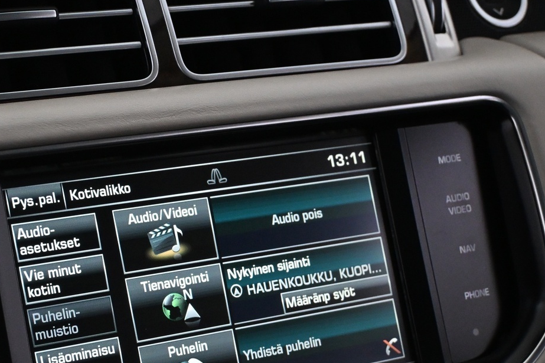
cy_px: 273
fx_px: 1315
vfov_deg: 15.6
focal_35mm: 87
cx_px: 168
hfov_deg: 23.3
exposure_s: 1/80
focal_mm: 33
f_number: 5
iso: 3200
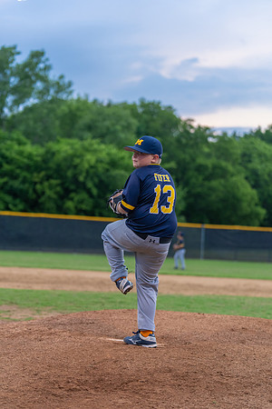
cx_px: 136
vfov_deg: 24.2
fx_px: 952
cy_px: 204
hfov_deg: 16.3
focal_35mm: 84
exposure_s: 1/1000
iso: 1250
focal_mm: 84
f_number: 2.8
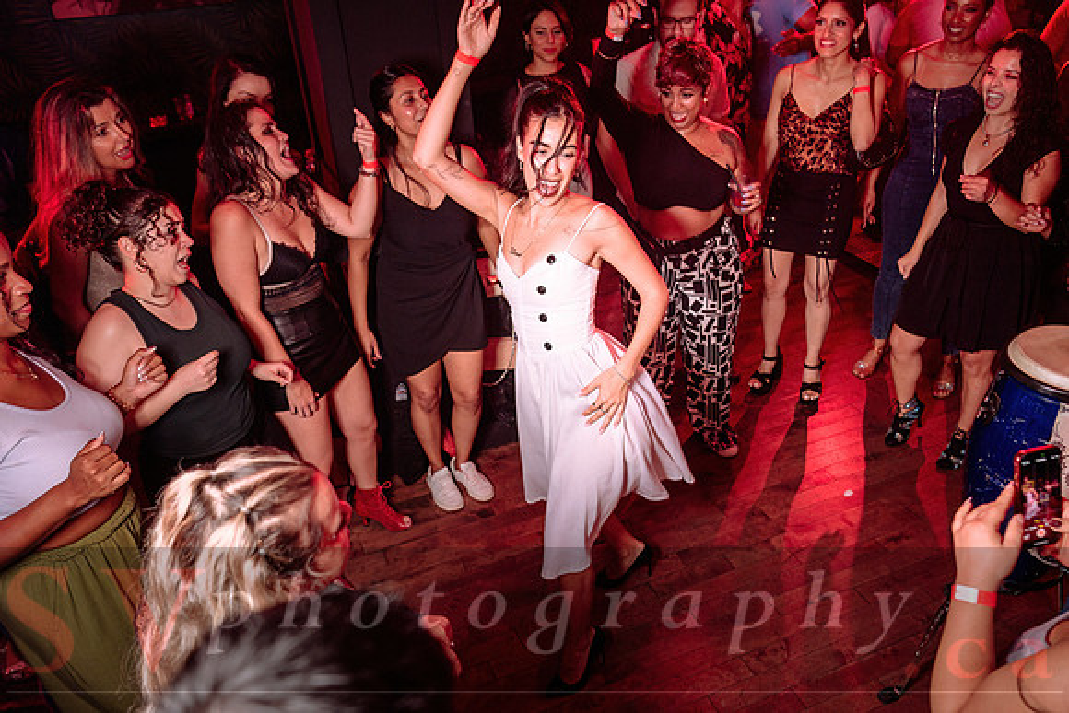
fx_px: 917
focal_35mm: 31
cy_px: 391
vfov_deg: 42.4
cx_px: 576
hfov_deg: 60.4
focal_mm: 28
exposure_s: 1/40
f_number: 3.2
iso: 800
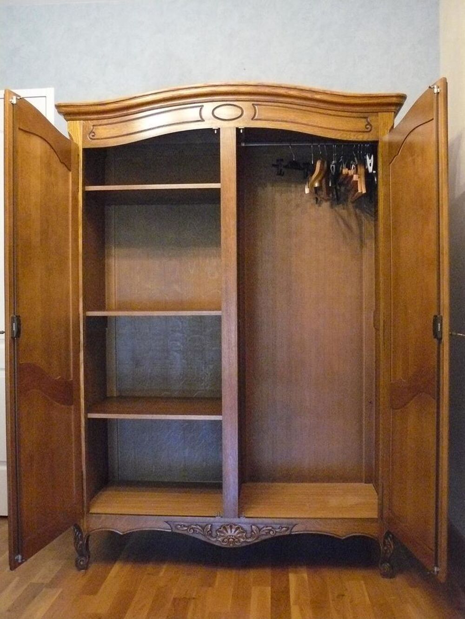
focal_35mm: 39
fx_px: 698
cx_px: 232
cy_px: 310
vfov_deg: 47.9
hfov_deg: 36.8
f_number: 2.8
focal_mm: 6.5
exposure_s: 1/13
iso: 800
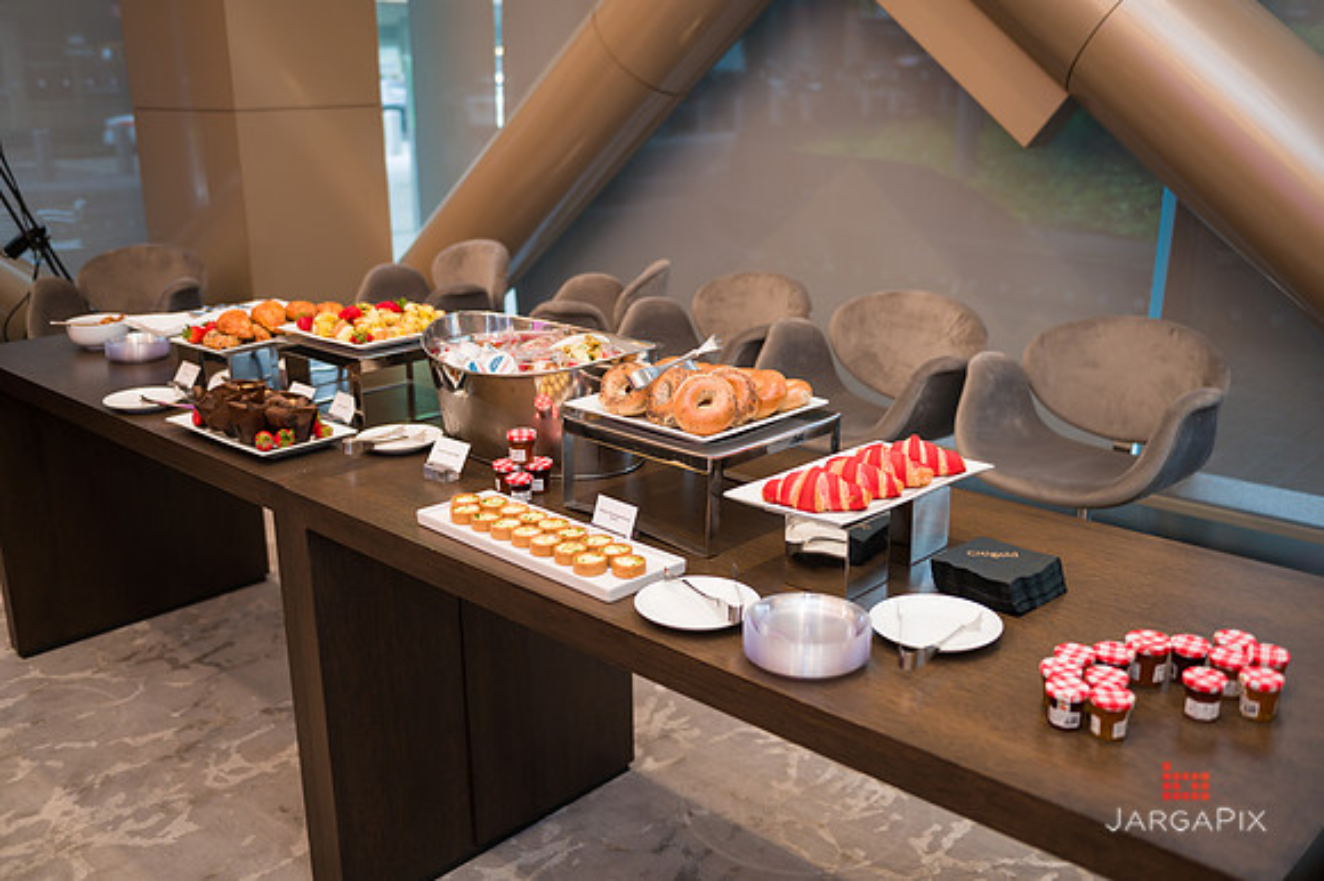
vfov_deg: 38.8
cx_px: 662
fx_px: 1250
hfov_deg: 55.8
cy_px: 440
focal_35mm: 34
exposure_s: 1/200
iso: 400
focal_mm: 34
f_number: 3.2
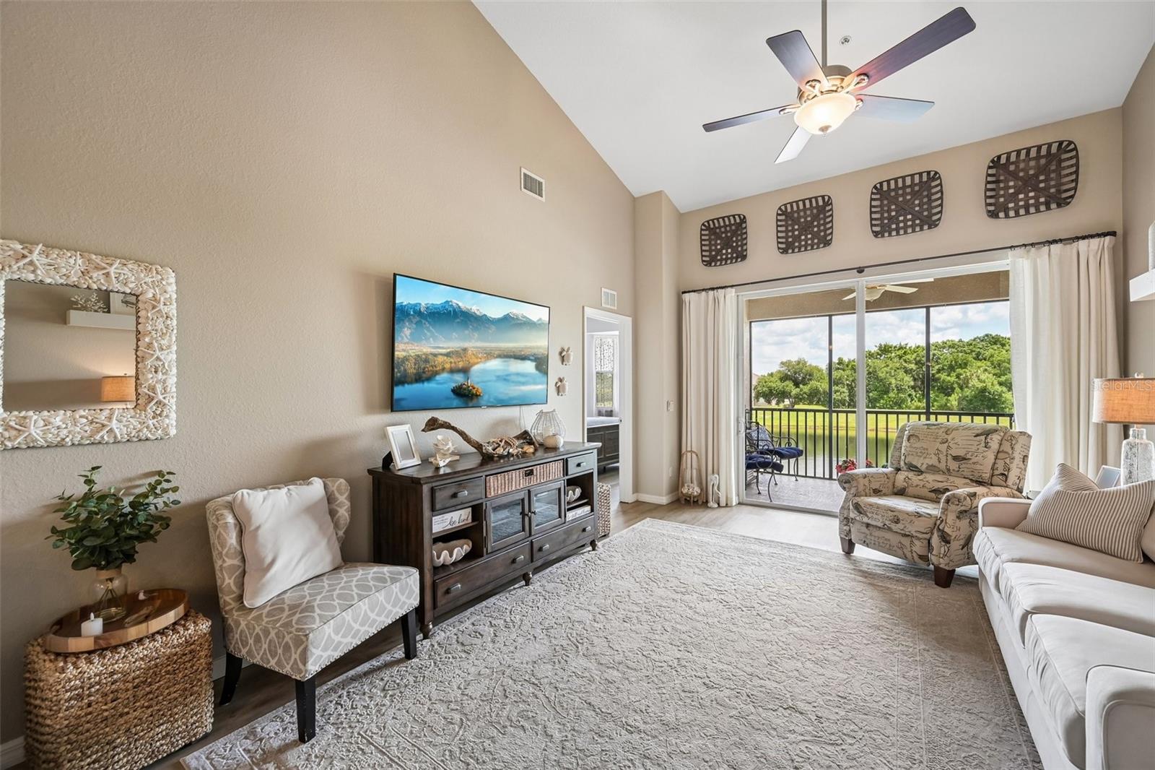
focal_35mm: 14
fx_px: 449
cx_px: 578
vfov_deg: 81.2
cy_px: 385
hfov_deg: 104.3
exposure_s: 1/50
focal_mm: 14
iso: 400
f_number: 8
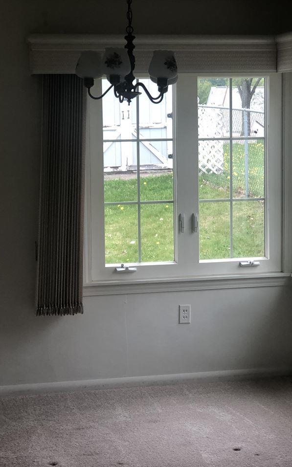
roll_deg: +2.2
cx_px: 137
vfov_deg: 25.5
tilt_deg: -8.0
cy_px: 234
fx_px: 1031
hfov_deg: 16.1
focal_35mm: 81
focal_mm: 6.6
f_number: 2.8
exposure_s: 1/120
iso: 80
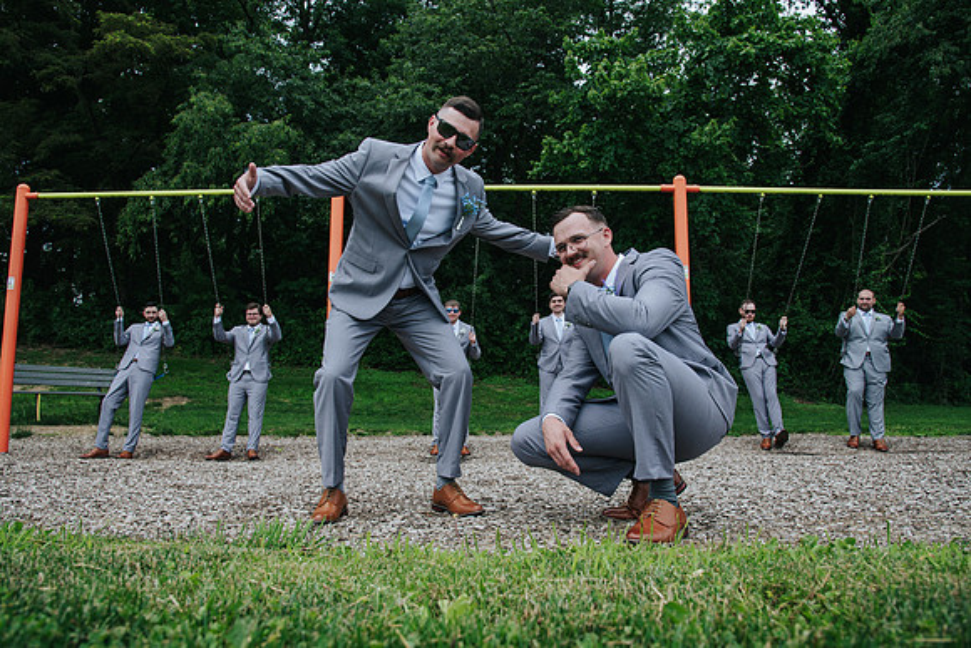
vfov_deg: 51.6
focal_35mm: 25
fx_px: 670
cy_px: 324
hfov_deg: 71.9
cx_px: 486
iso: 200
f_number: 8
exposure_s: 1/250
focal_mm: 24
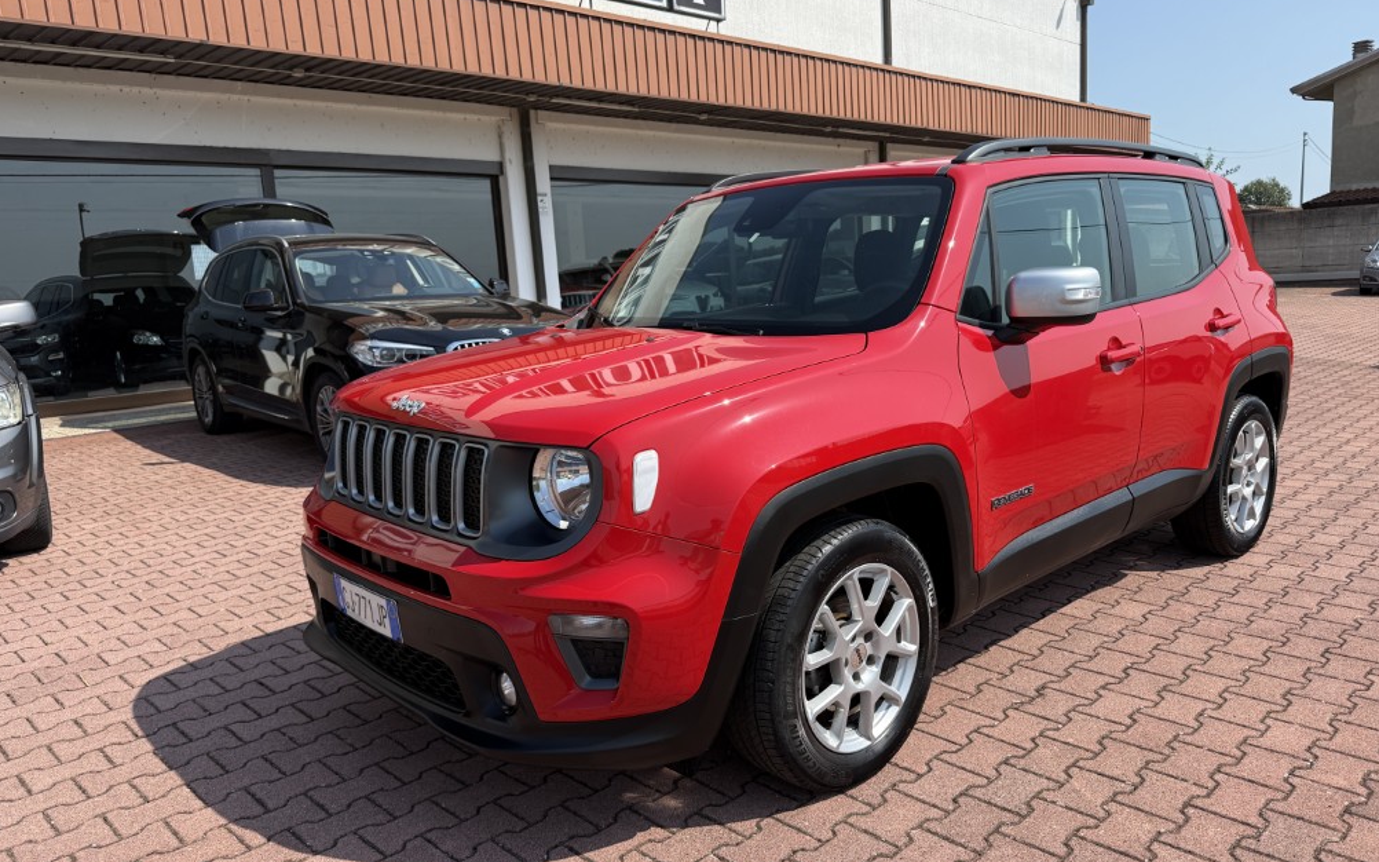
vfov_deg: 47.6
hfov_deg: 70.4
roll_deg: +3.7
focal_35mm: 26
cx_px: 699
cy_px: 442
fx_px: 977
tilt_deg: -8.2
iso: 80
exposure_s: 1/3145
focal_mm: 6.76
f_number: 1.78
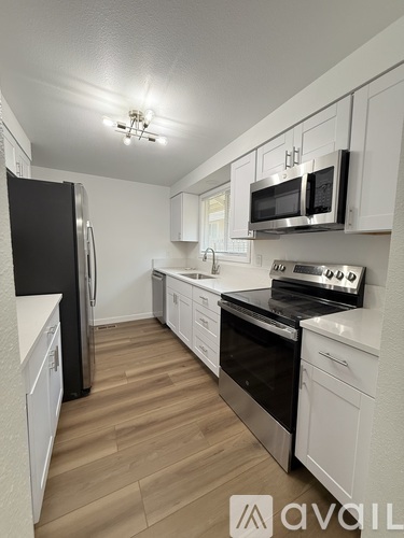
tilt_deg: -4.1
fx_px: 218
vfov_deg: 102.1
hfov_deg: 85.7
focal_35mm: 14
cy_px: 269
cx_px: 202
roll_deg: -1.1
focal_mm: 2.22
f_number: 2.2
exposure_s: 1/120
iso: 160
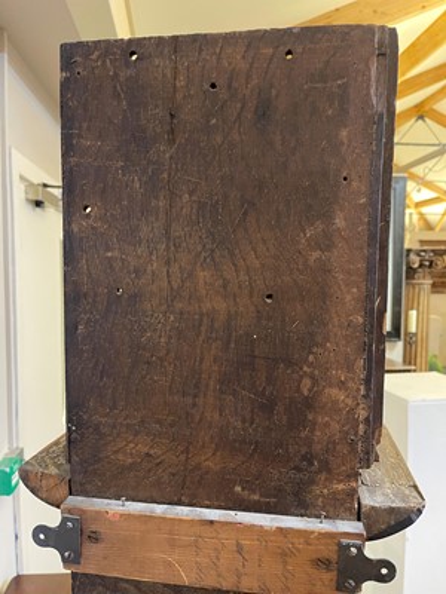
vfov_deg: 67.3
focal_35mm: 26
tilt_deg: -2.9
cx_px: 223
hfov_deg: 53.1
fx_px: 447
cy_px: 297
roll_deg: -0.7
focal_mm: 5.1
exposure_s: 1/33
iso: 500
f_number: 1.6
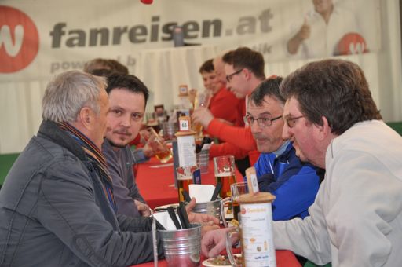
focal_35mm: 123
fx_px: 1372
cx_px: 201
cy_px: 134
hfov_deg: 16.7
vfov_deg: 11.1
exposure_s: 1/30
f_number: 5
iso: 800
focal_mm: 82
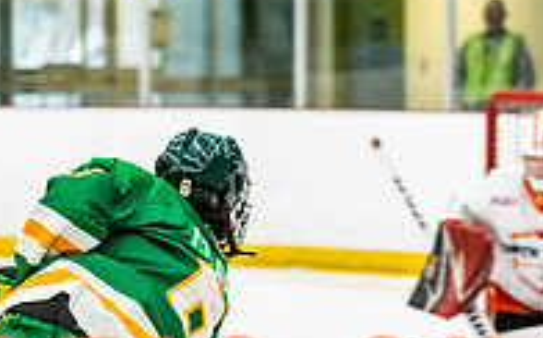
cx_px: 104
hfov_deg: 8.6
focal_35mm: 243
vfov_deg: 5.4
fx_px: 3592
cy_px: 328
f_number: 2.8
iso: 1400
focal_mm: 70
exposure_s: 1/640
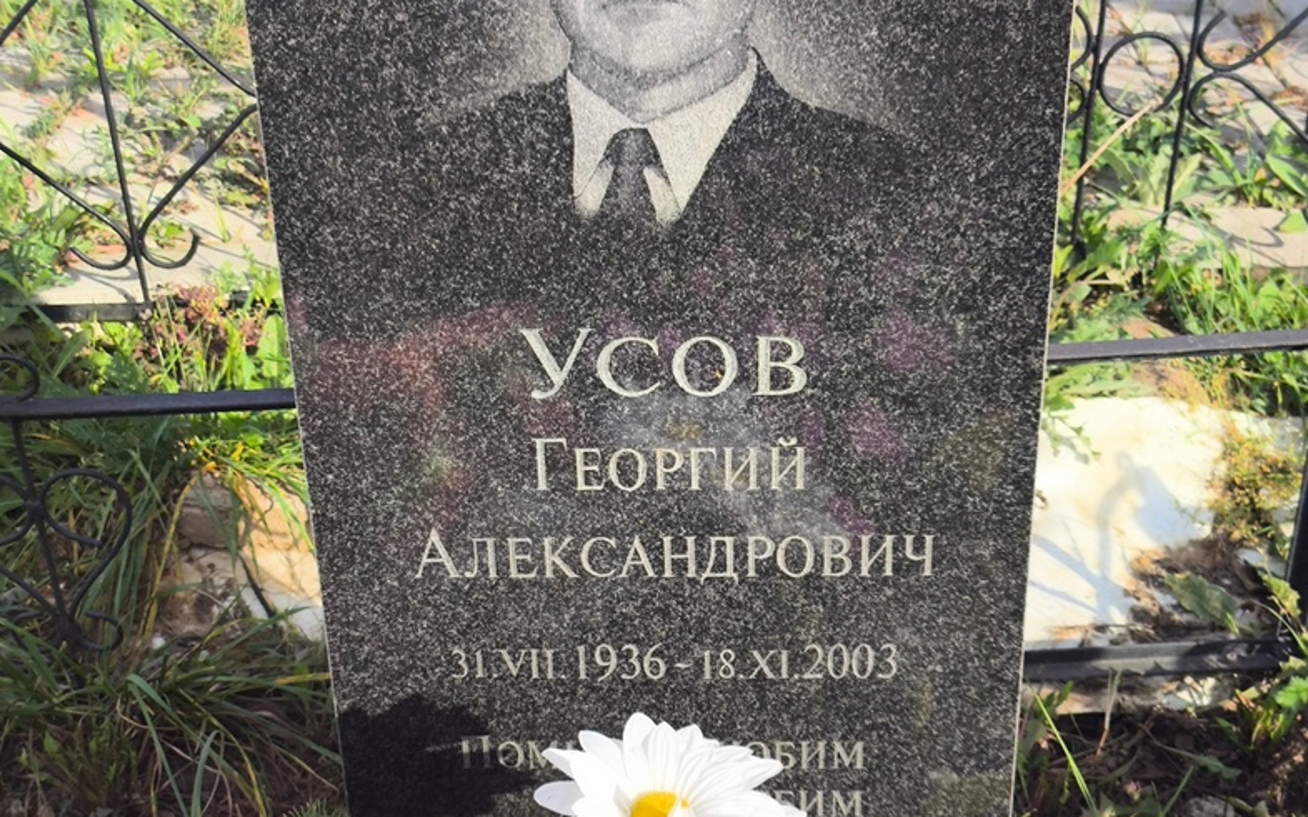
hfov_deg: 37.5
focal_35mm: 54
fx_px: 1924
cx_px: 656
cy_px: 482
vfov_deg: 23.9
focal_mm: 4.71
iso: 50
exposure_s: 1/1014
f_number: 1.7
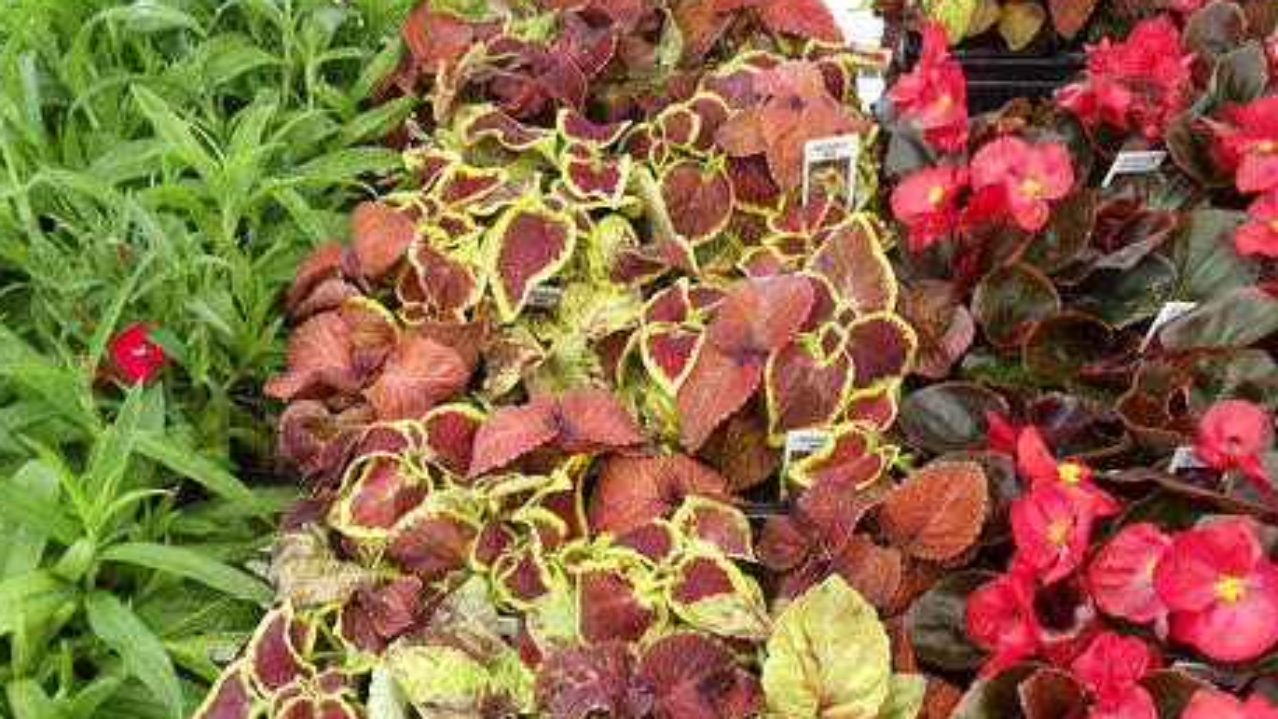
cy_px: 453
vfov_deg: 24.4
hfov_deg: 42.1
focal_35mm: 49
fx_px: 1660
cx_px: 636
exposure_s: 1/400
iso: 400
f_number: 3.5
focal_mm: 6
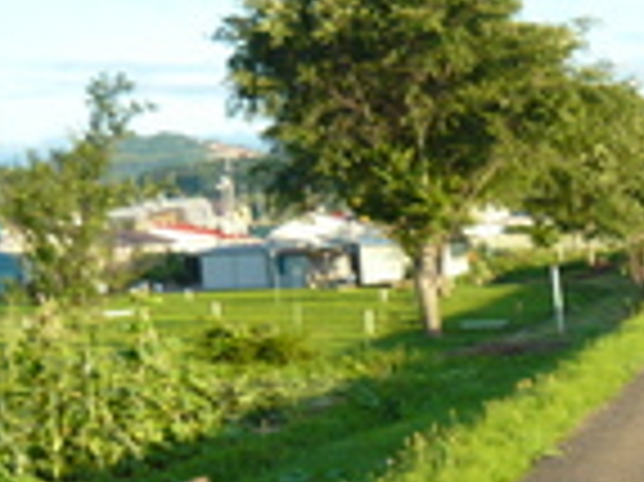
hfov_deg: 18.9
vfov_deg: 14.9
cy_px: 489
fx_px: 1803
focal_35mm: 97
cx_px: 811
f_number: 2.8
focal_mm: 5.5
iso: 100
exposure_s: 1/250
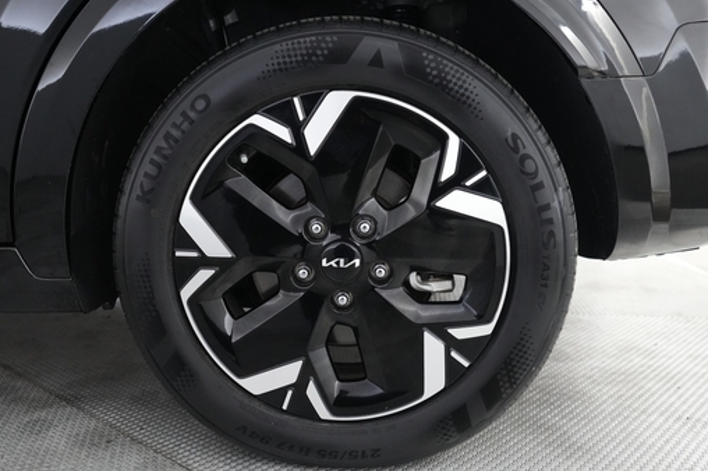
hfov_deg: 55.8
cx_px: 341
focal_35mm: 34
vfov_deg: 38.8
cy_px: 268
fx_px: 668
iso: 5000
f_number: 2.8
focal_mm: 27
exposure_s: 1/160
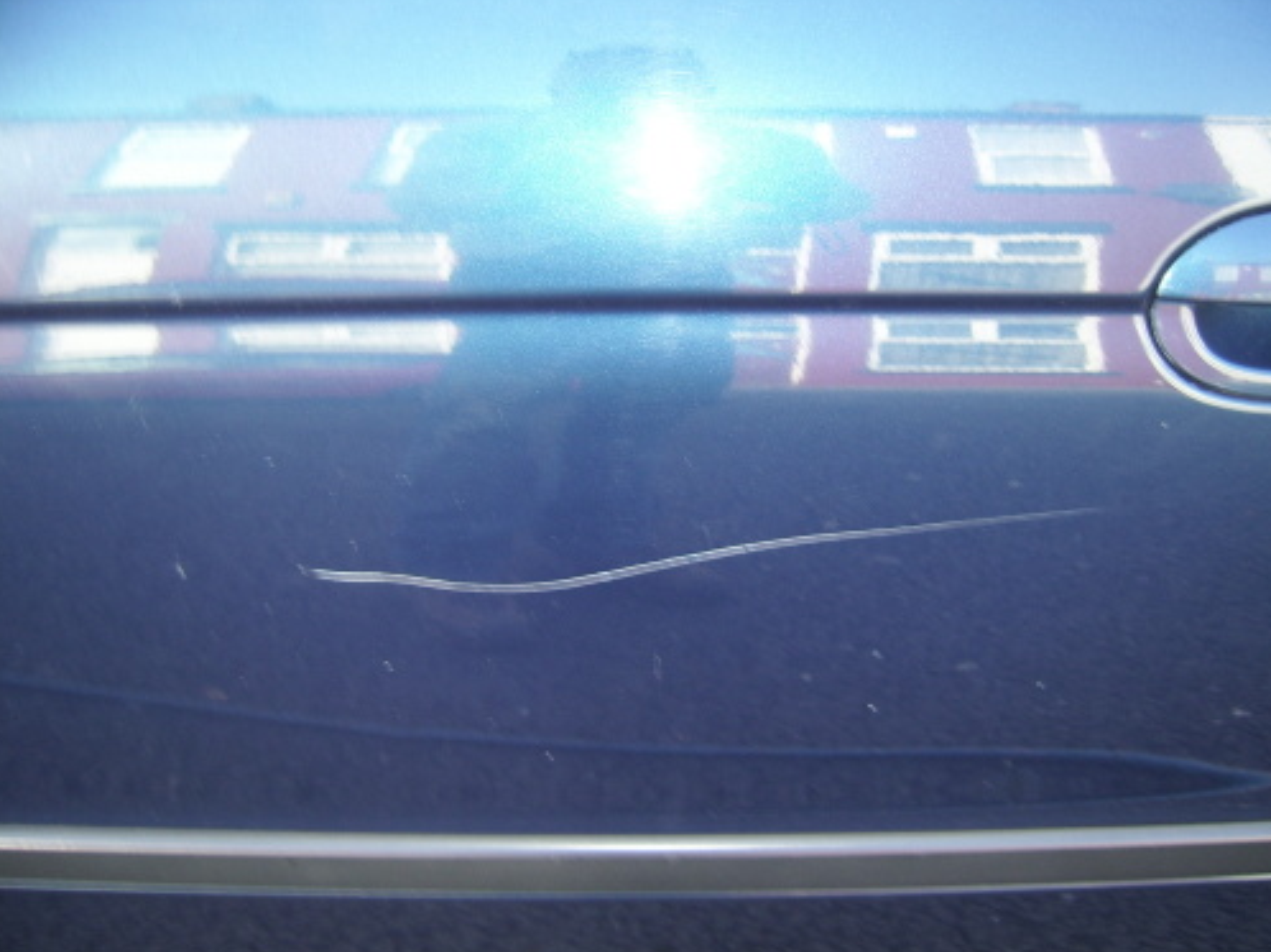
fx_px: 1321
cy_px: 475
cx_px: 636
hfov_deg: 51.4
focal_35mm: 36
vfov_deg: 39.6
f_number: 2.8
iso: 100
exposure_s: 1/30
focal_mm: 5.95
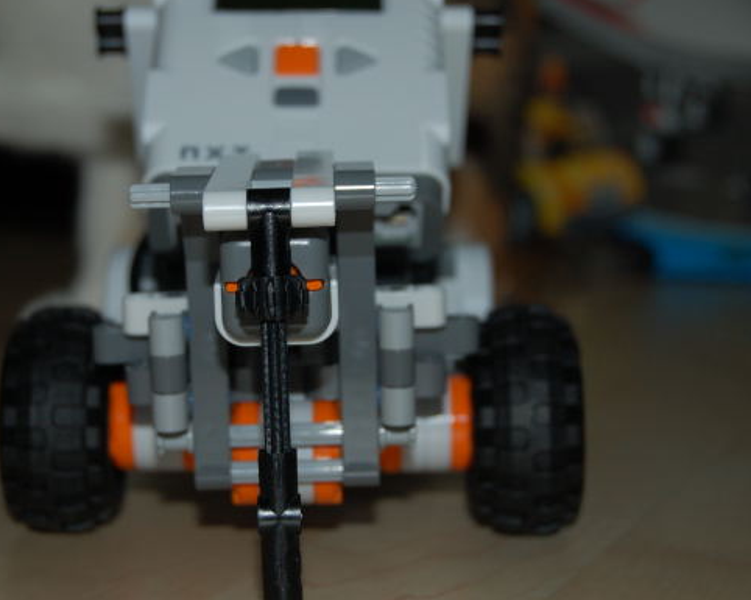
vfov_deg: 17.8
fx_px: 1910
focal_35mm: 86
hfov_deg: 22.2
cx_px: 282
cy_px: 299
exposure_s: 1/60
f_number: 5.3
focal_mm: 46
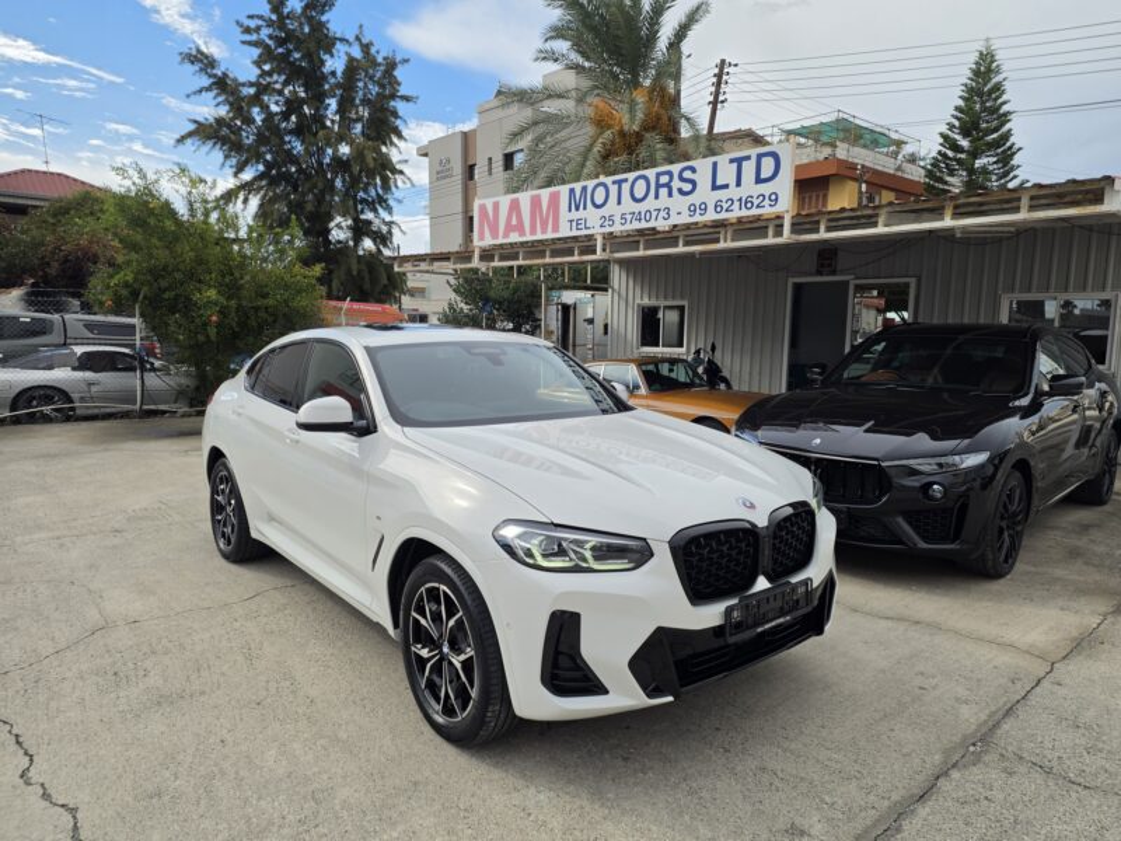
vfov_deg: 58.9
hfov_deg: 73.9
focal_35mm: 23
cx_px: 560
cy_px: 420
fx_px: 745
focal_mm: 6.25
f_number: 1.7
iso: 80
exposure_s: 1/3798
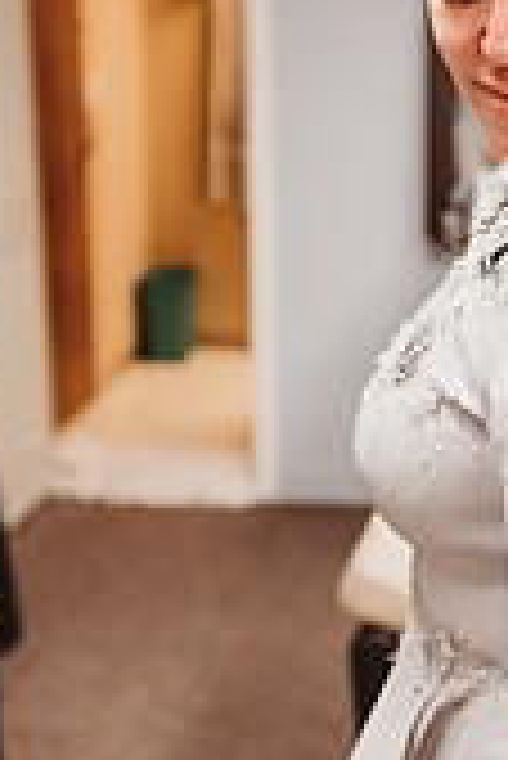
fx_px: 1352
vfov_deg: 31.3
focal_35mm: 64
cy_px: 454
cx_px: 571
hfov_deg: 20.2
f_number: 2.2
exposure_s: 1/125
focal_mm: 24
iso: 200
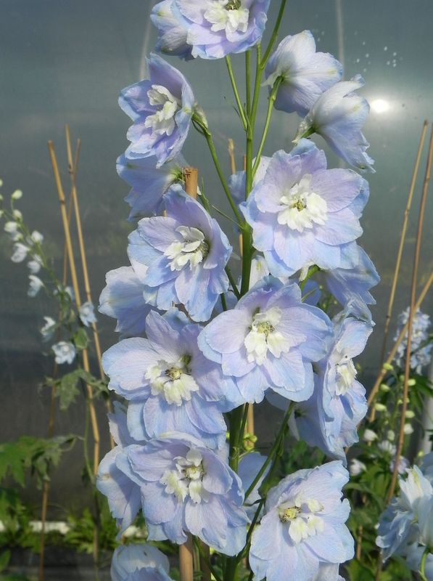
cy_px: 290
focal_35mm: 37
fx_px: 619
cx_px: 216
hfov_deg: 38.6
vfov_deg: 50.2
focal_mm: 6.6
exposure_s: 1/2000
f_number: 4
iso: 160
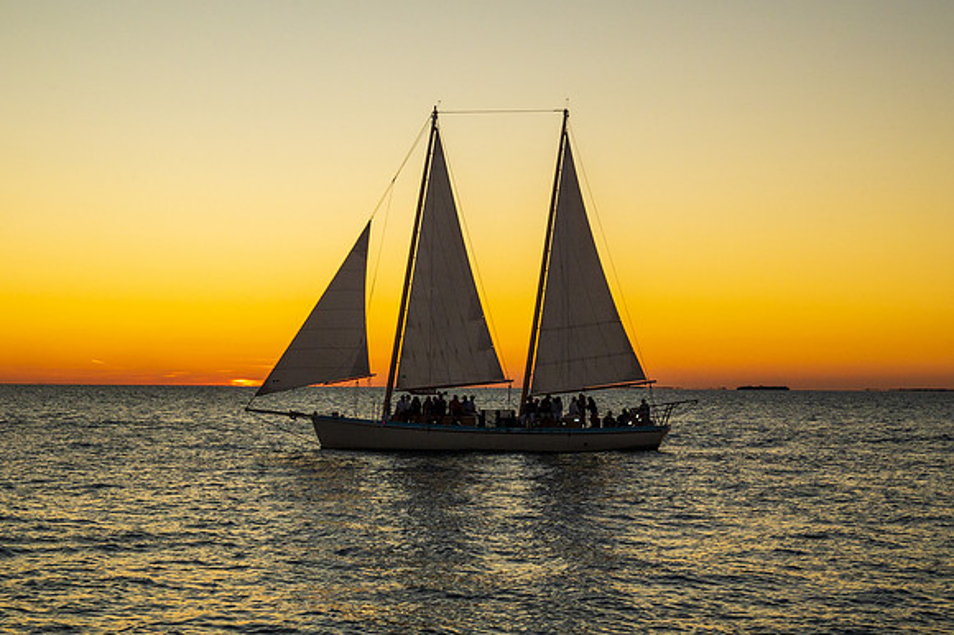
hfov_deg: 27.7
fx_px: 1933
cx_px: 477
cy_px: 318
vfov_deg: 18.6
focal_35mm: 73
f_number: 16
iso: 800
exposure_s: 1/200
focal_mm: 49
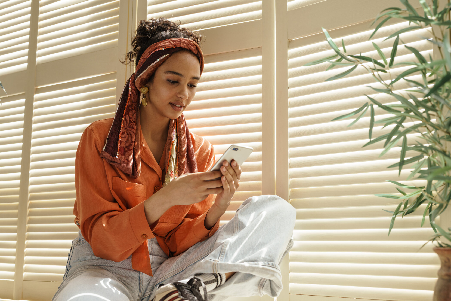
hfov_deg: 39.6
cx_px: 226
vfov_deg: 27.0
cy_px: 150
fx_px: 626
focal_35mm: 50
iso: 400
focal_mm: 50
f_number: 4.5
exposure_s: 1/250
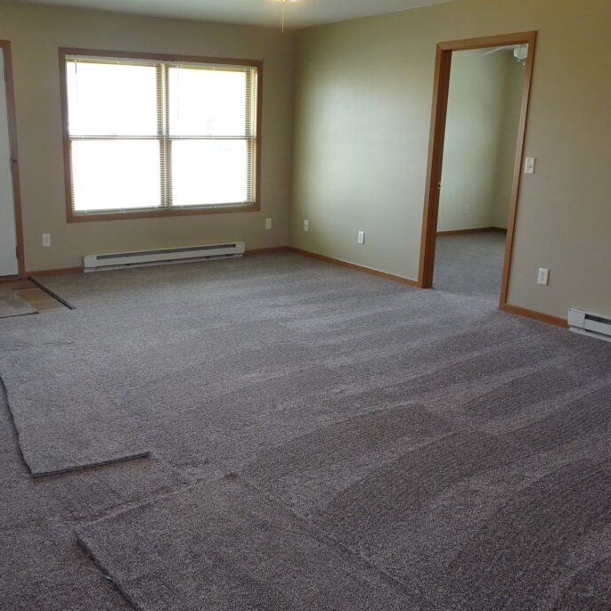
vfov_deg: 49.7
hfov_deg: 49.3
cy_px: 292
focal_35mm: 33
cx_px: 232
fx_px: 659
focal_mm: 4.1
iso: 200
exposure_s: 1/30
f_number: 3.5
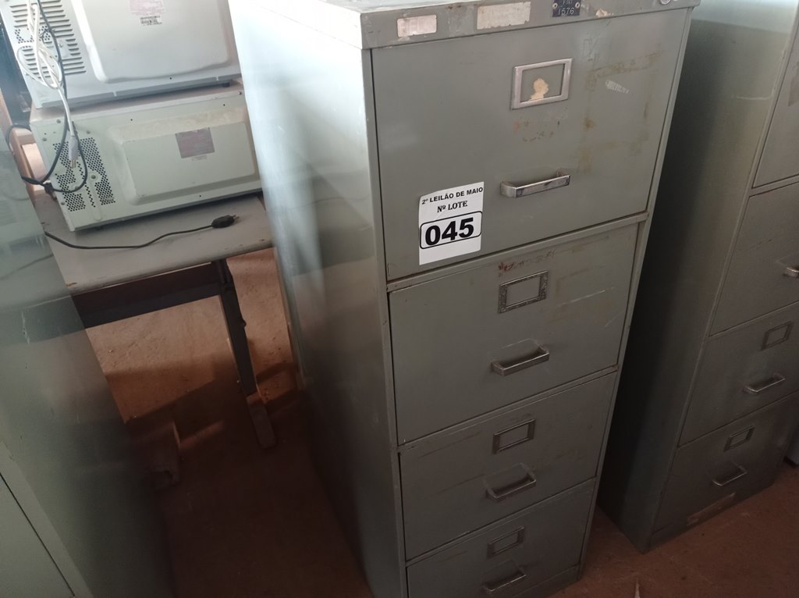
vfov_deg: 49.7
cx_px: 400
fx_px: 646
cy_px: 299
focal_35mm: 28
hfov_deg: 63.5
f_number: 1.79
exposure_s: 1/24
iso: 504
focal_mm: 4.7
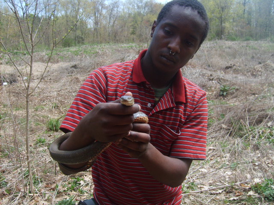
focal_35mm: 35
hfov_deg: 52.6
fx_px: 277
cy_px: 102
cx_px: 137
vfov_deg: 40.7
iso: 50
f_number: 2.8
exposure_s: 1/500
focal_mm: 5.8
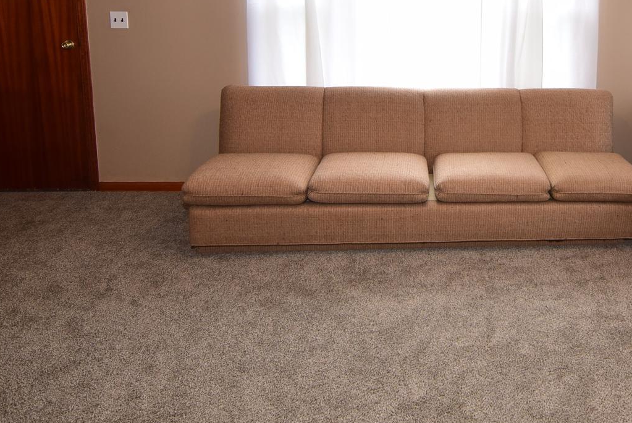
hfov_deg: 54.8
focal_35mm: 33
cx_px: 466
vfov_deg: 38.7
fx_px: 580
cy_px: 90
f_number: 5.6
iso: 360
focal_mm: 11
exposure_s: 1/60
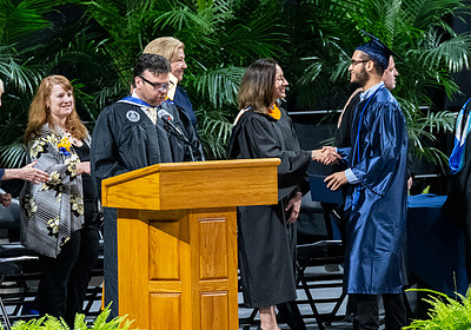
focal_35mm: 504
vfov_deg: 2.8
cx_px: 391
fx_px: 6697
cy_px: 232
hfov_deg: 4.0
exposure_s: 1/200
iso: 2000
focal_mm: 200
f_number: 4
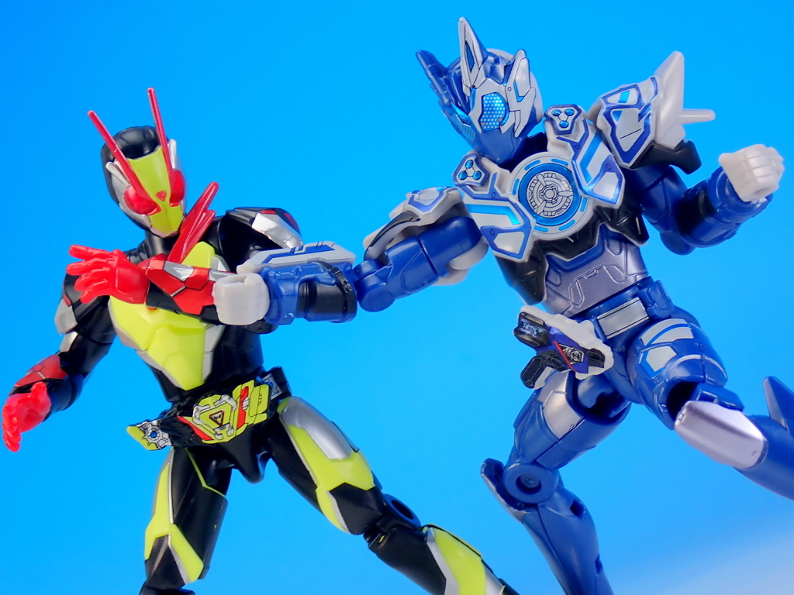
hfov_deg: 22.3
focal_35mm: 88
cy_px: 298
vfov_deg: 16.8
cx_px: 397
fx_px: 2018
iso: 100
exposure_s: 1.3
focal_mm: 15.66
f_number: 18
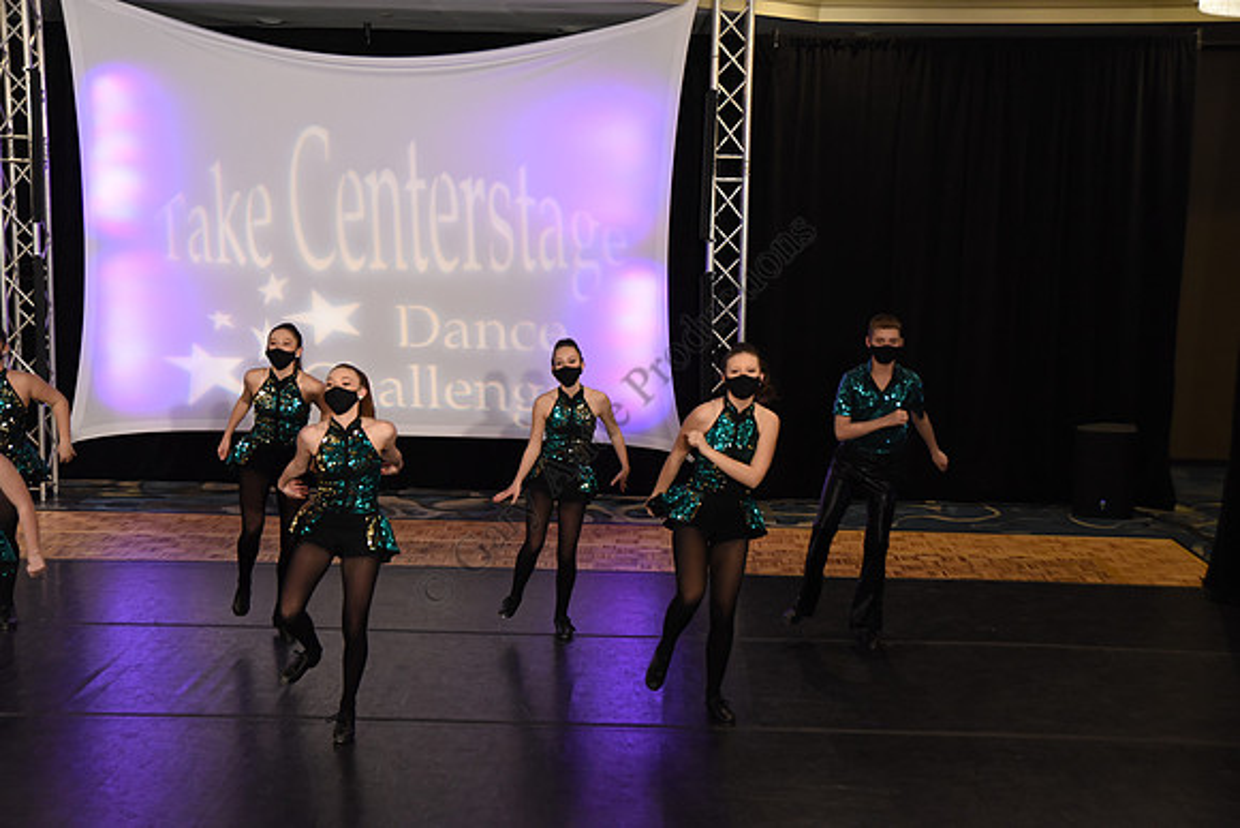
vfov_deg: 27.0
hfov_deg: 39.6
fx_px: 1723
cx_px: 620
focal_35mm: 50
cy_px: 414
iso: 2500
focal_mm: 50
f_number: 3.5
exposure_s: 1/400
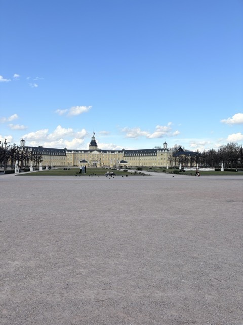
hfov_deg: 53.1
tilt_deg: +4.6
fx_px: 243
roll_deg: +1.0
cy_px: 162
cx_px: 122
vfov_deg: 67.3
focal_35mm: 26
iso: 50
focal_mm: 5.96
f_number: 1.6
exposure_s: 1/3125
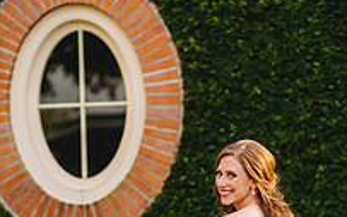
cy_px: 321
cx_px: 213
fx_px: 1816
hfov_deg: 10.9
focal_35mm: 192
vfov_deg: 6.7
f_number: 2
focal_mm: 85
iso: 100
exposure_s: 1/640
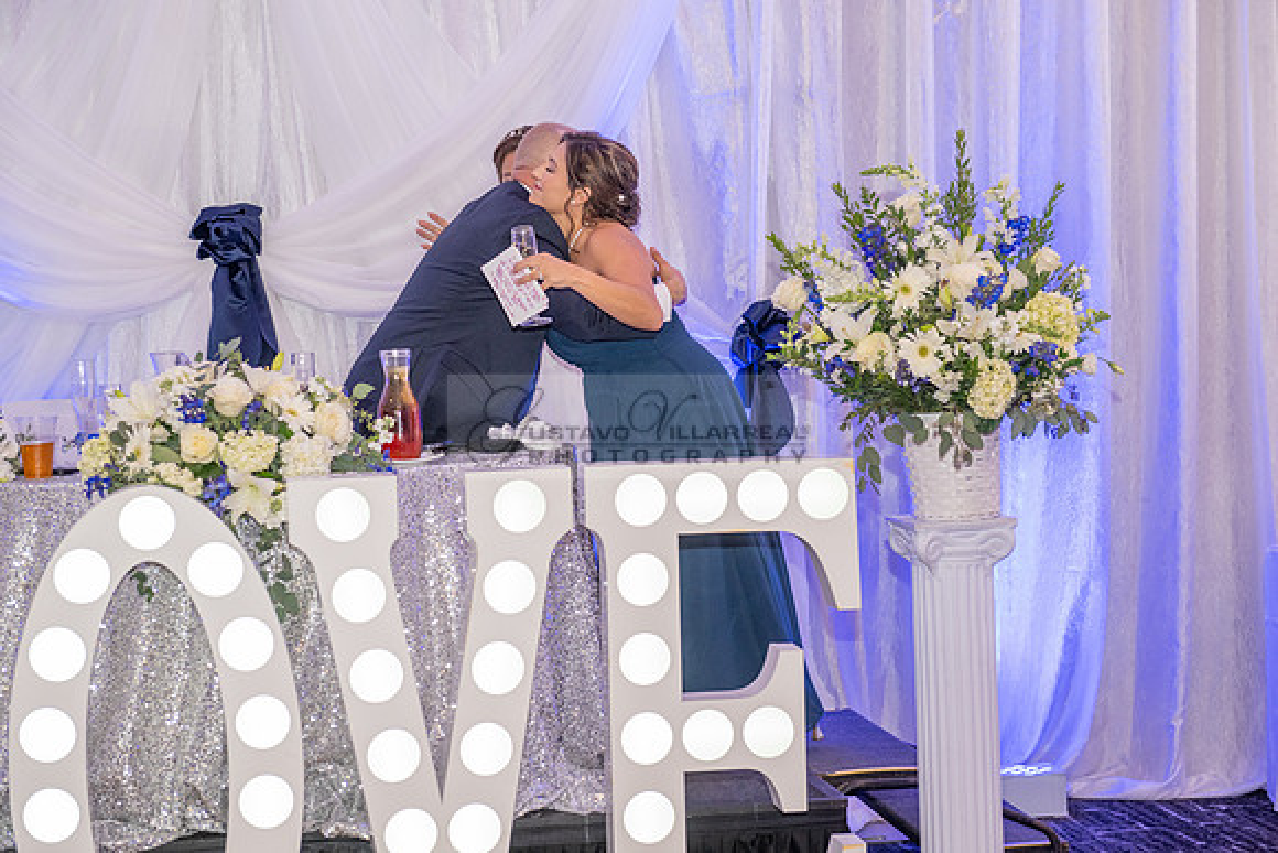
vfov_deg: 19.5
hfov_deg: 28.8
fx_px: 2485
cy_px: 426
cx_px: 639
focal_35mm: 70
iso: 1600
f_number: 4
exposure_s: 1/200
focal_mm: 70
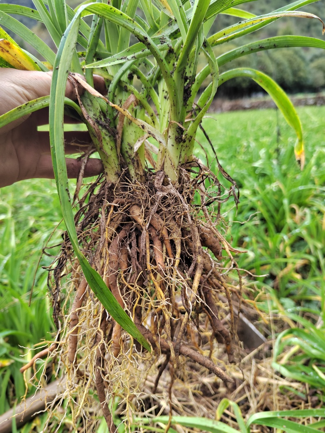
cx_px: 162
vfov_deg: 73.9
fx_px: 288
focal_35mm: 23
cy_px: 216
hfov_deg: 58.9
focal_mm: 5.52
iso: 428
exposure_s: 1/100
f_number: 1.9
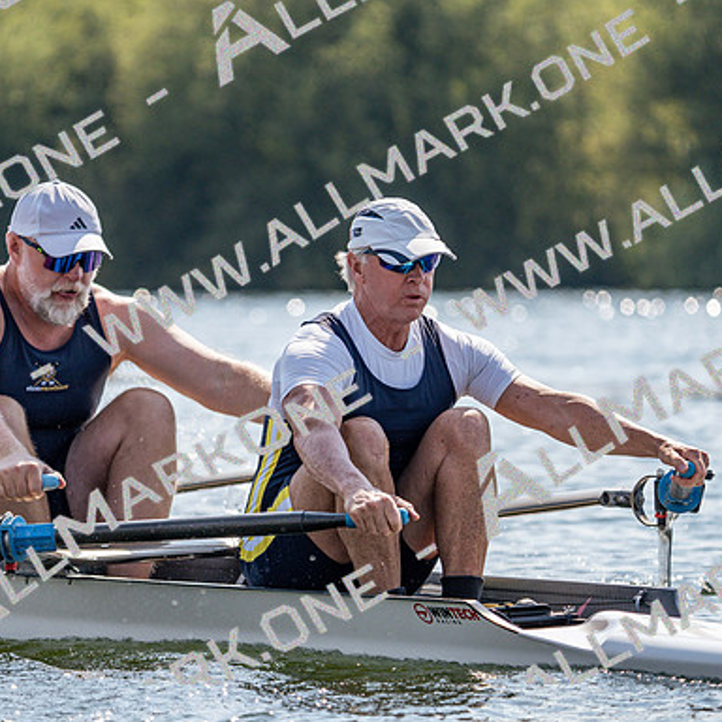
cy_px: 362
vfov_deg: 5.2
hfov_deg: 5.2
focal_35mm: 335
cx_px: 316
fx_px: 7905
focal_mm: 261
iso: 250
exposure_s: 1/1600
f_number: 5.6
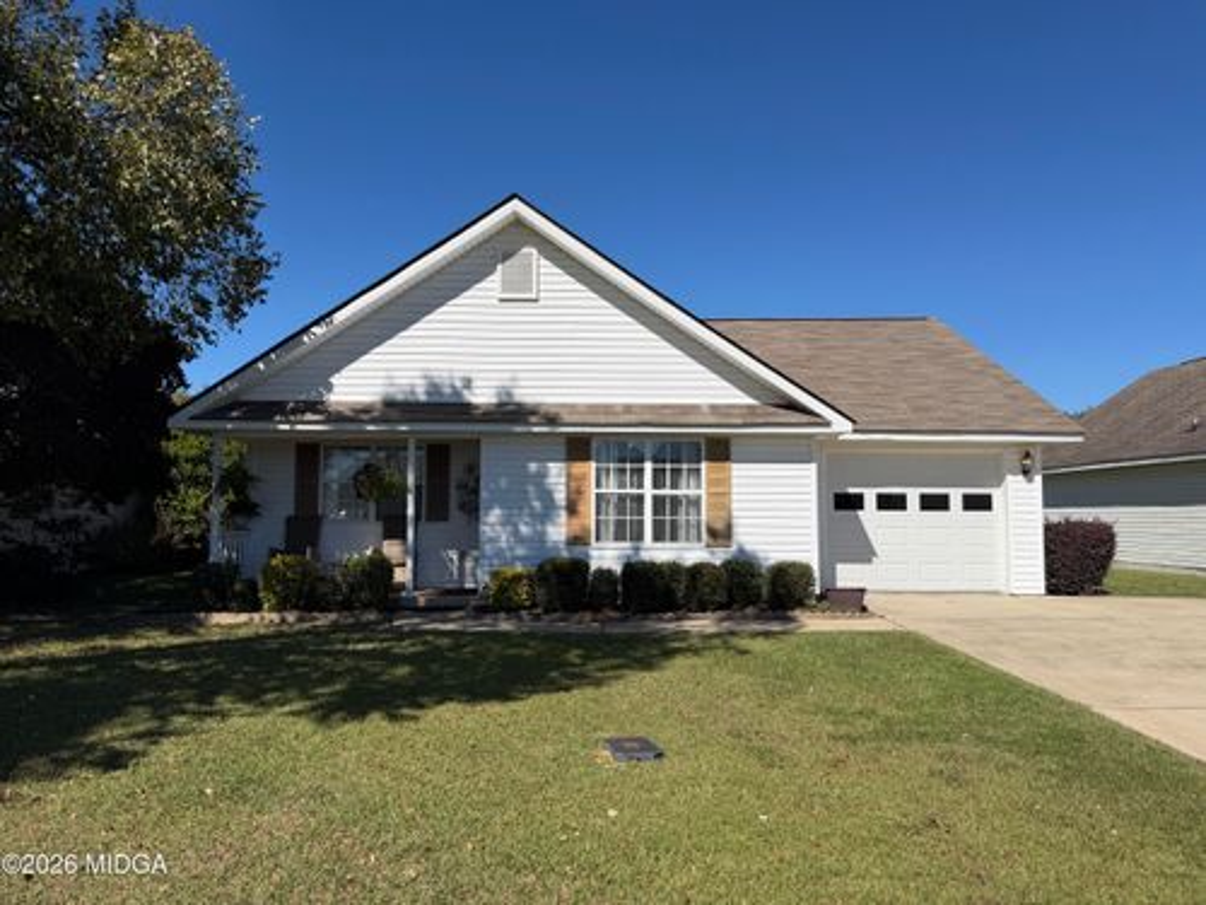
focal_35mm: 24
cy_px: 452
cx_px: 603
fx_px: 836
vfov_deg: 56.8
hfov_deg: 71.6
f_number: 1.78
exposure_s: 1/7353
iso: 80
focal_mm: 6.76
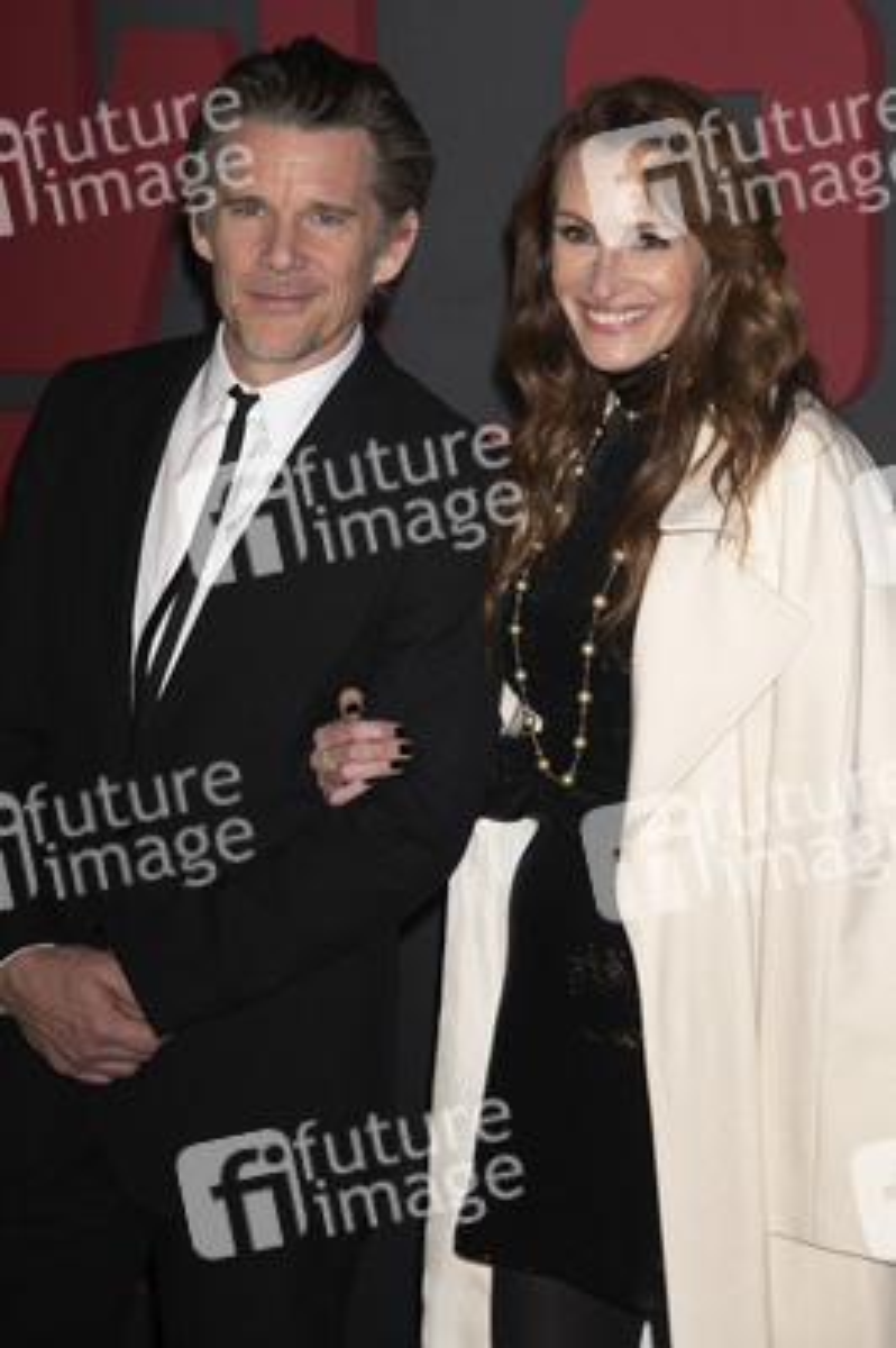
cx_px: 448
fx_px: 4487
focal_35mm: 120
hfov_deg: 11.4
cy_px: 674
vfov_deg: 17.1
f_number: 5.6
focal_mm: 120
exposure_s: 1/200
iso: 400
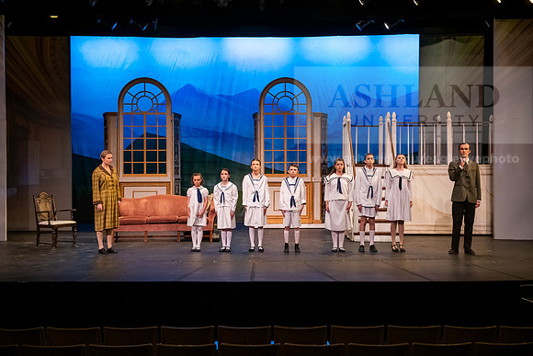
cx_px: 266
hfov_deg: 38.2
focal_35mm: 52
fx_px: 770
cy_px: 178
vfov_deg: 26.0
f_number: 3.2
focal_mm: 52
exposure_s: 1/200
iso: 2500
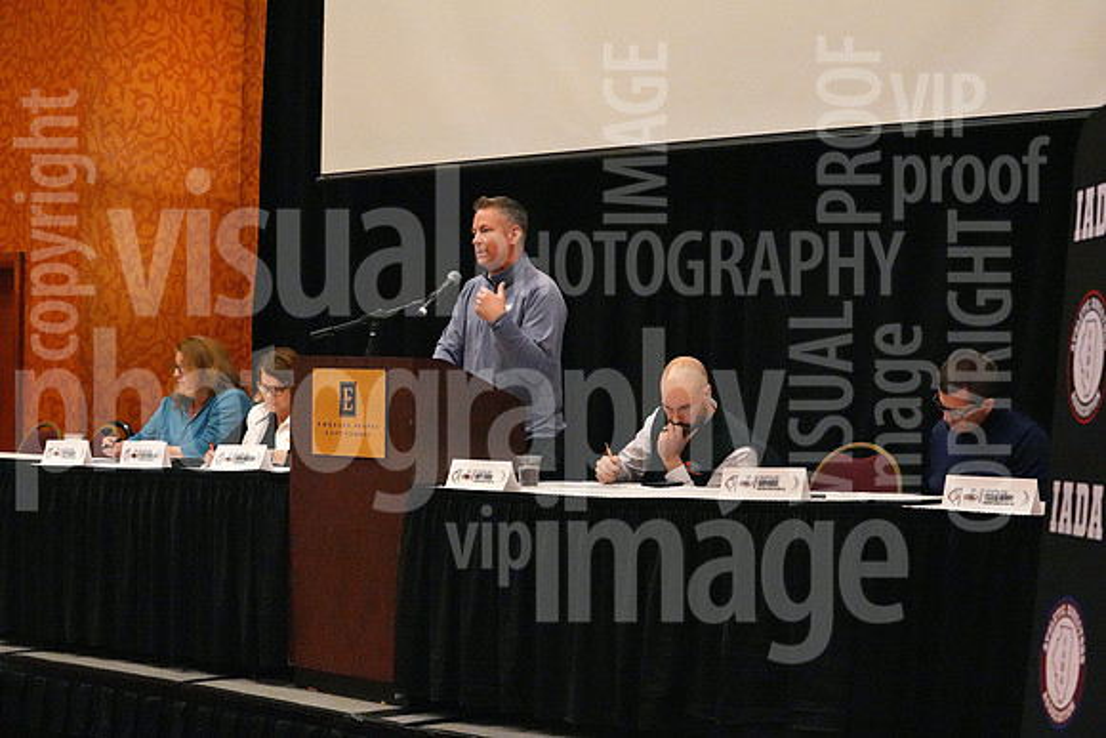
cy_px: 369
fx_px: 2151
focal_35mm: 70
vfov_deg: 19.5
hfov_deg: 28.8
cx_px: 553
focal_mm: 70
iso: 12800
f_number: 4.5
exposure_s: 1/250
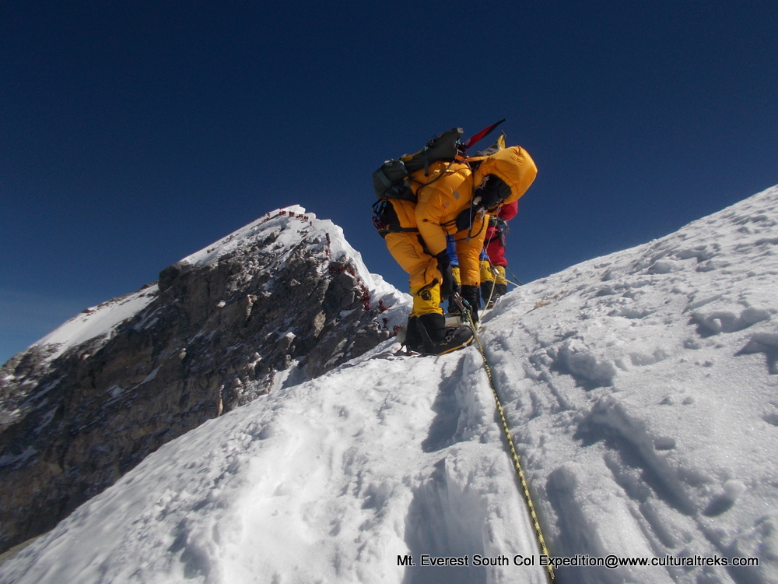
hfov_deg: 67.3
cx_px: 389
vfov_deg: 53.1
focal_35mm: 26
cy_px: 292
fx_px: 584
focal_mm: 4.6
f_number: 8
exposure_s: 1/500
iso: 80
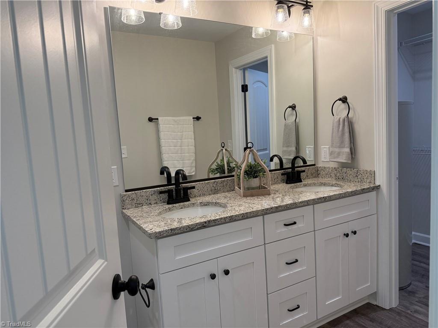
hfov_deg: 71.6
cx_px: 219
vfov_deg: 56.8
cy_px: 164
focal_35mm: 24
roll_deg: +3.3
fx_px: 304
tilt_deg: -4.8
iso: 160
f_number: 1.78
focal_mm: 6.76
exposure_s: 1/194
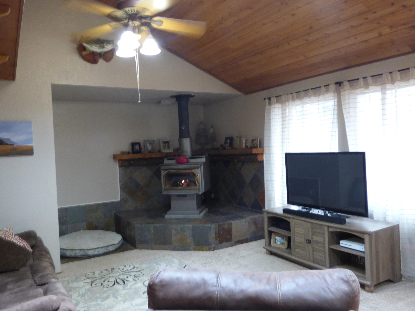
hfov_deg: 65.3
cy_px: 156
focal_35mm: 27
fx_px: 324
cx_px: 208
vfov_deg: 51.4
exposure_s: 1/15
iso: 400
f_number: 3.2
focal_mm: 4.83
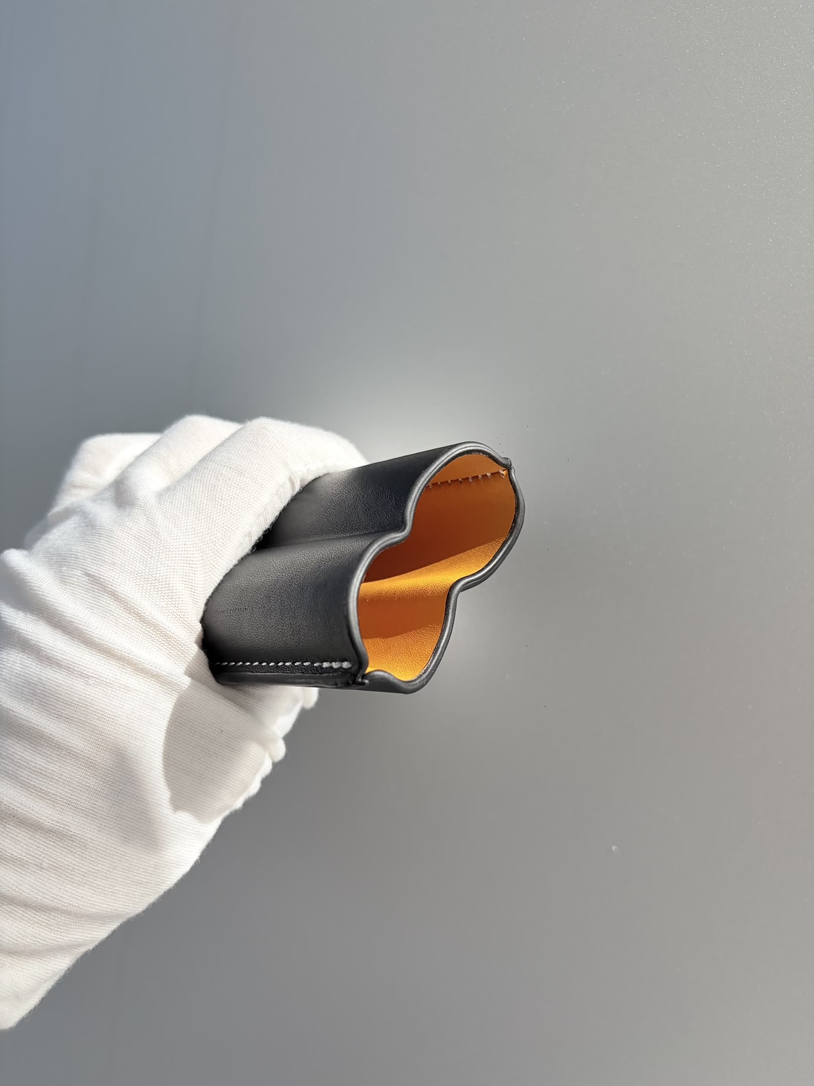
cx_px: 407
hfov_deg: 53.1
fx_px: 815
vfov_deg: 67.3
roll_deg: -9.8
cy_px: 543
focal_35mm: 26
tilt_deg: -8.9
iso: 64
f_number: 1.6
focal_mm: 5.96
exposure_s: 1/6329
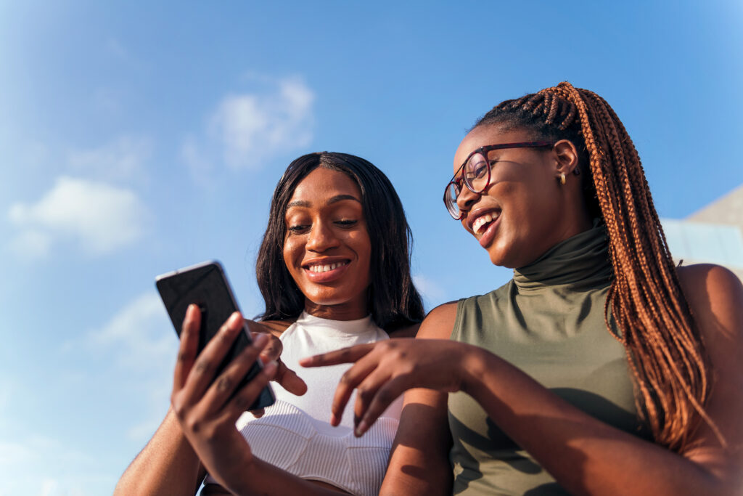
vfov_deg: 38.9
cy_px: 248
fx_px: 702
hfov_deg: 55.8
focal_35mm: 34
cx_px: 372
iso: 200
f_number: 2.8
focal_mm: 34
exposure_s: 1/2000
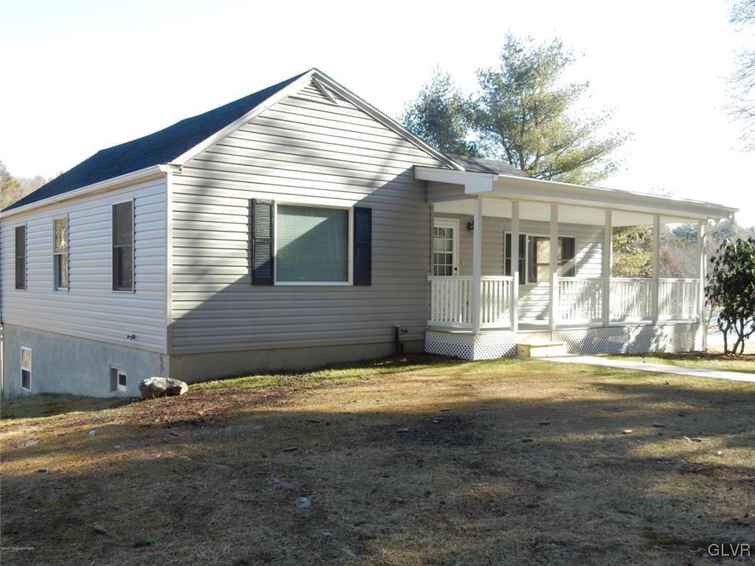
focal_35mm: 36
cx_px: 378
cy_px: 283
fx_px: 785
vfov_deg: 39.6
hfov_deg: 51.4
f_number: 4
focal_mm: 6.4
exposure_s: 1/200
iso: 125
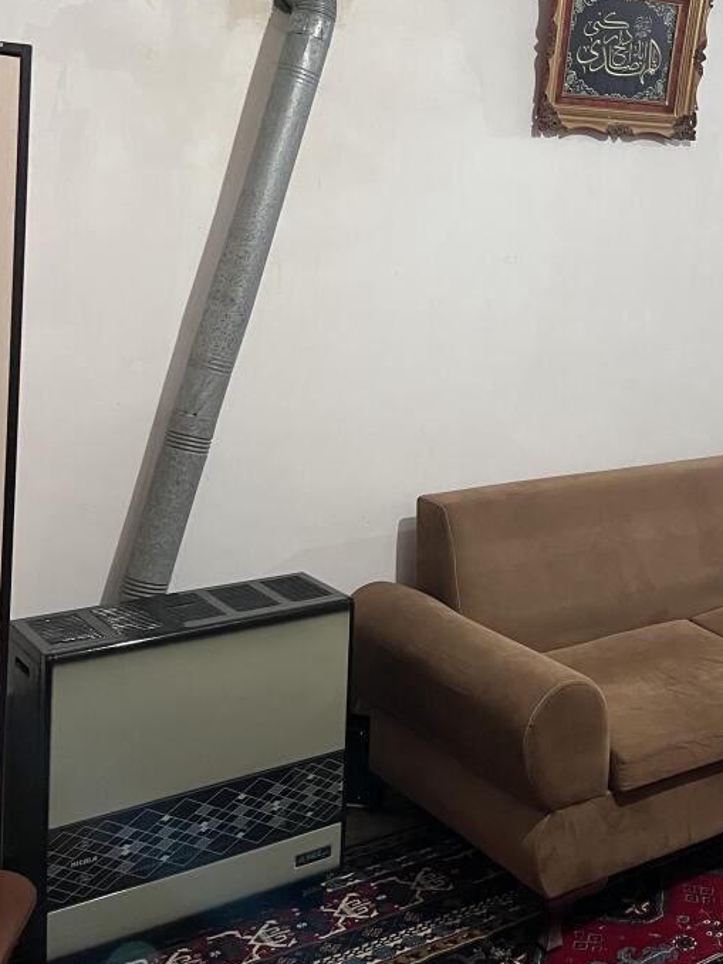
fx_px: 1280
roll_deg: -2.2
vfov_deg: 40.5
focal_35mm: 46
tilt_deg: -3.1
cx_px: 622
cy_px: 287
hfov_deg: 30.4
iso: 250
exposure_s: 1/50
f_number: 1.6
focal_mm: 5.1
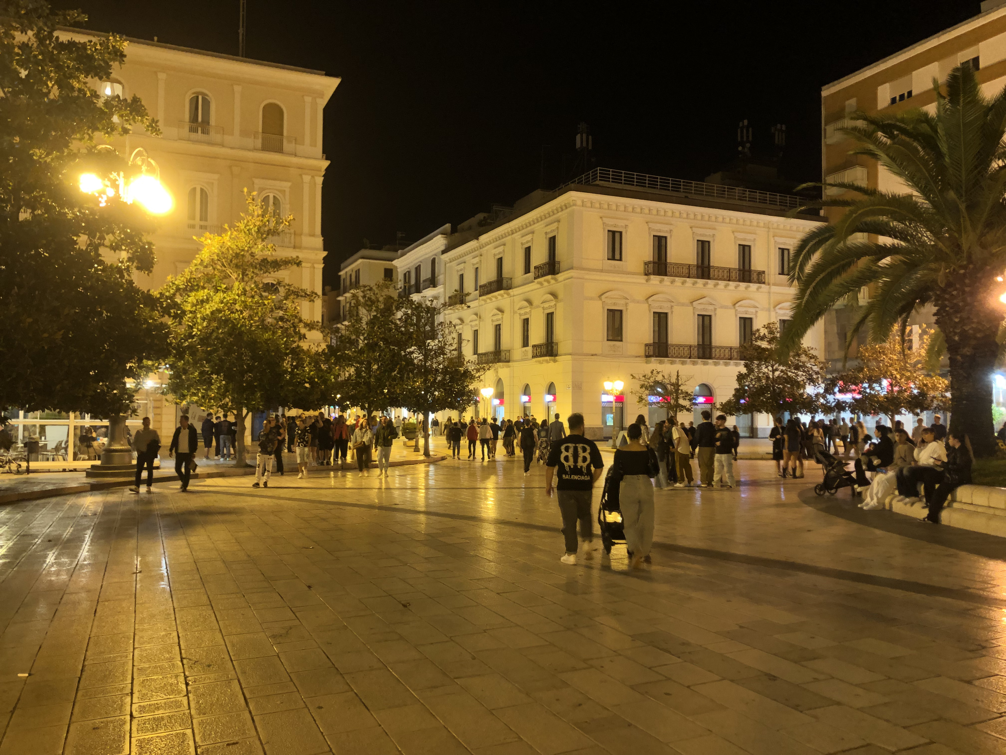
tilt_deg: +2.1
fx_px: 814
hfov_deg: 63.4
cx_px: 503
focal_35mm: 28
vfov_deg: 49.7
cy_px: 378
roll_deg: +0.4
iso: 500
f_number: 1.8
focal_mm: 4
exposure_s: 1/33
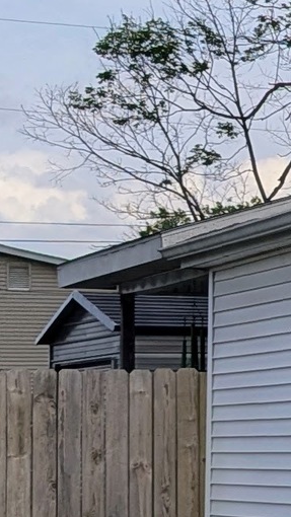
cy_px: 316
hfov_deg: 6.6
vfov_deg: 13.7
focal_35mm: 157
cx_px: 1031
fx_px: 2153
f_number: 1.85
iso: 48
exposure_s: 1/2463
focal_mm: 6.81
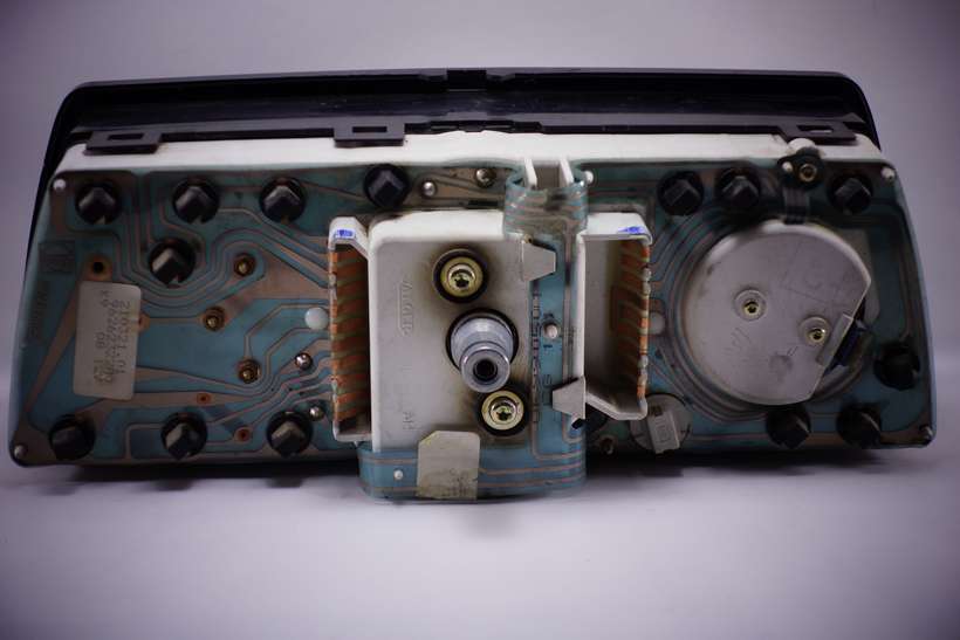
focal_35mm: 80
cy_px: 320
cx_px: 480
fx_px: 2134
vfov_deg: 17.1
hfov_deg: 25.4
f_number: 4.5
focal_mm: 29.8
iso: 160
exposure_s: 1/100
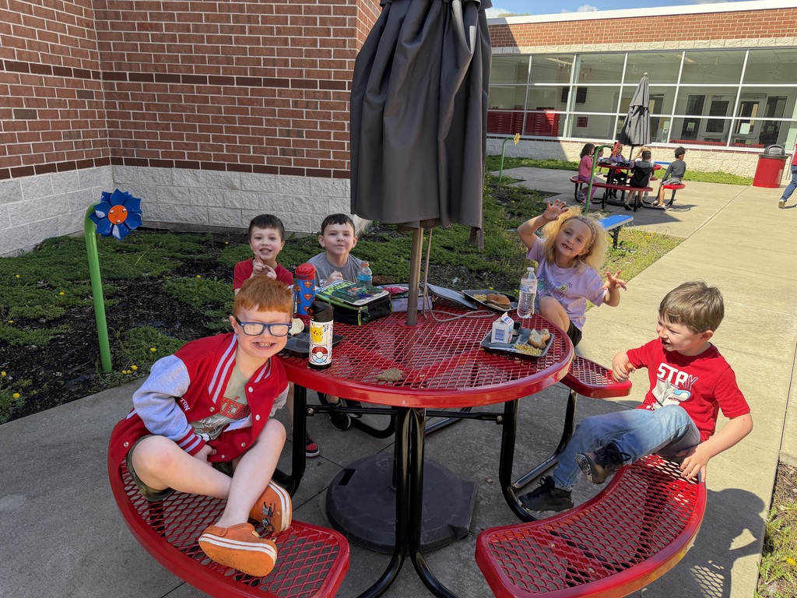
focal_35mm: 24
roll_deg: -1.6
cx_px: 398
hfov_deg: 71.6
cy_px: 299
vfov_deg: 56.8
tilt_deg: -17.0
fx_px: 553
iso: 100
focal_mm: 6.76
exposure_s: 1/1337
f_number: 1.78
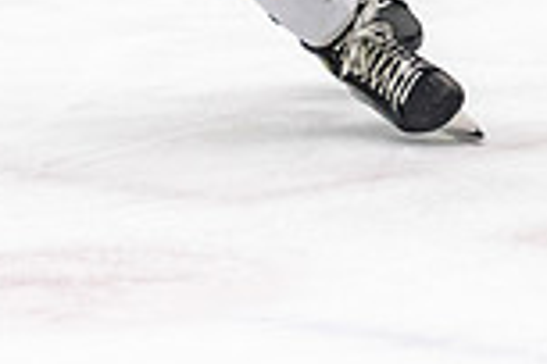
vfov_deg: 2.9
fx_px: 7156
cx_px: 1323
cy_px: -309
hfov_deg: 4.3
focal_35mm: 471
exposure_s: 1/640
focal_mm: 75
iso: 3200
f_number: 2.8
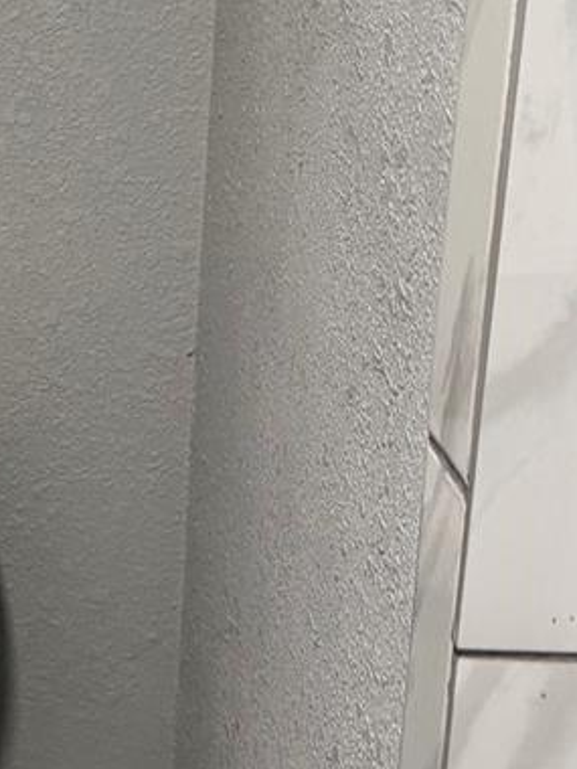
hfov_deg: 13.8
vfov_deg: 20.2
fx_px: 2156
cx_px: -407
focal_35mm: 97
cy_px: 354
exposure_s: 1/60
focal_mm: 6.76
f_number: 1.78
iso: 200
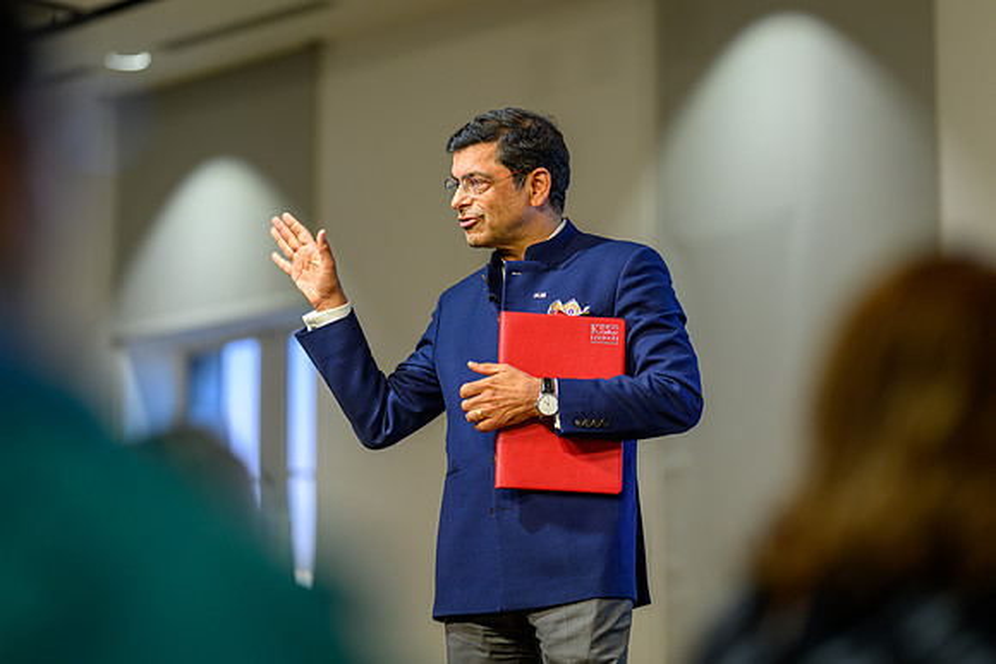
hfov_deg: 14.9
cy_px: 332
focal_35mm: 138
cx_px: 498
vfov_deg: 10.0
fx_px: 3810
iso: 110
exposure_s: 1/125
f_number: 1.8
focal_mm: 135
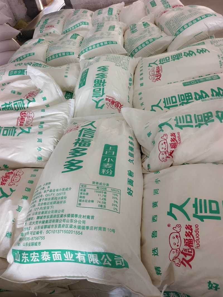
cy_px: 148
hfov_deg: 58.9
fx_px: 198
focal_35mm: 23
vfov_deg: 73.9
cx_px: 112
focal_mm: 5.5
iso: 737
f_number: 1.75
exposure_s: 1/50
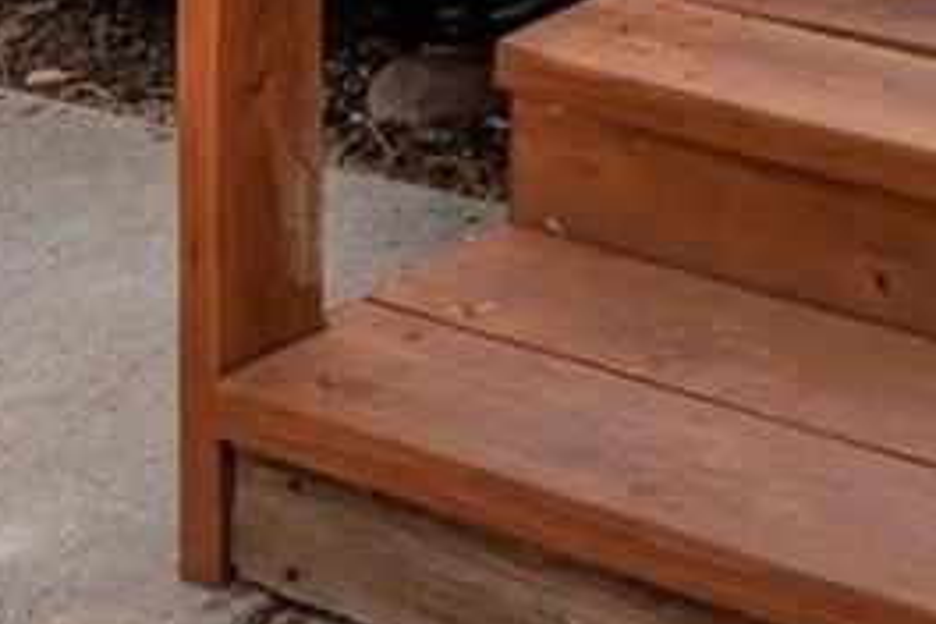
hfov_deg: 18.0
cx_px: 1337
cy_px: -876
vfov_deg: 11.1
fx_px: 2678
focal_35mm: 103
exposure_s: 1/250
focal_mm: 17
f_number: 7.1
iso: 100
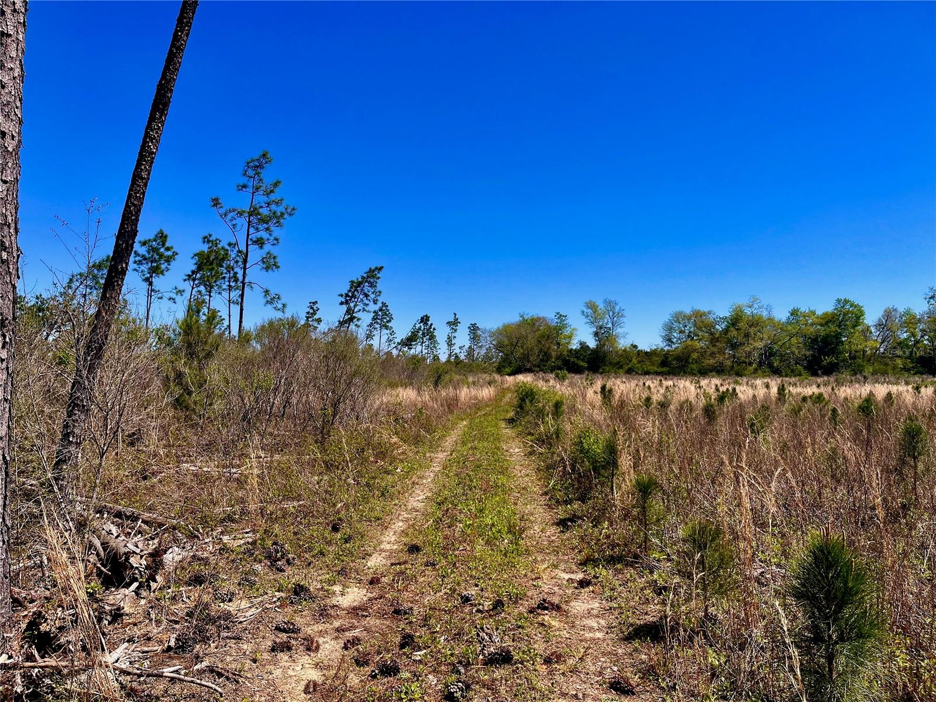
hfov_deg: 67.3
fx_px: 703
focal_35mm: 26
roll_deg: +0.5
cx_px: 468
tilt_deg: +1.9
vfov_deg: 53.1
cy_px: 351
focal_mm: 5.1
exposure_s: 1/3413
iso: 50
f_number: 1.6
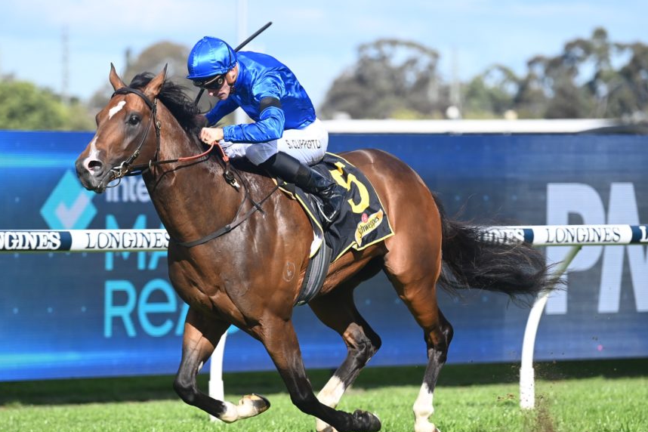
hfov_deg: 5.4
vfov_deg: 3.6
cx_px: 311
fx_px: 6875
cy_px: 252
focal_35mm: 382
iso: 500
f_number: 5.6
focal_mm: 320
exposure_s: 1/1600
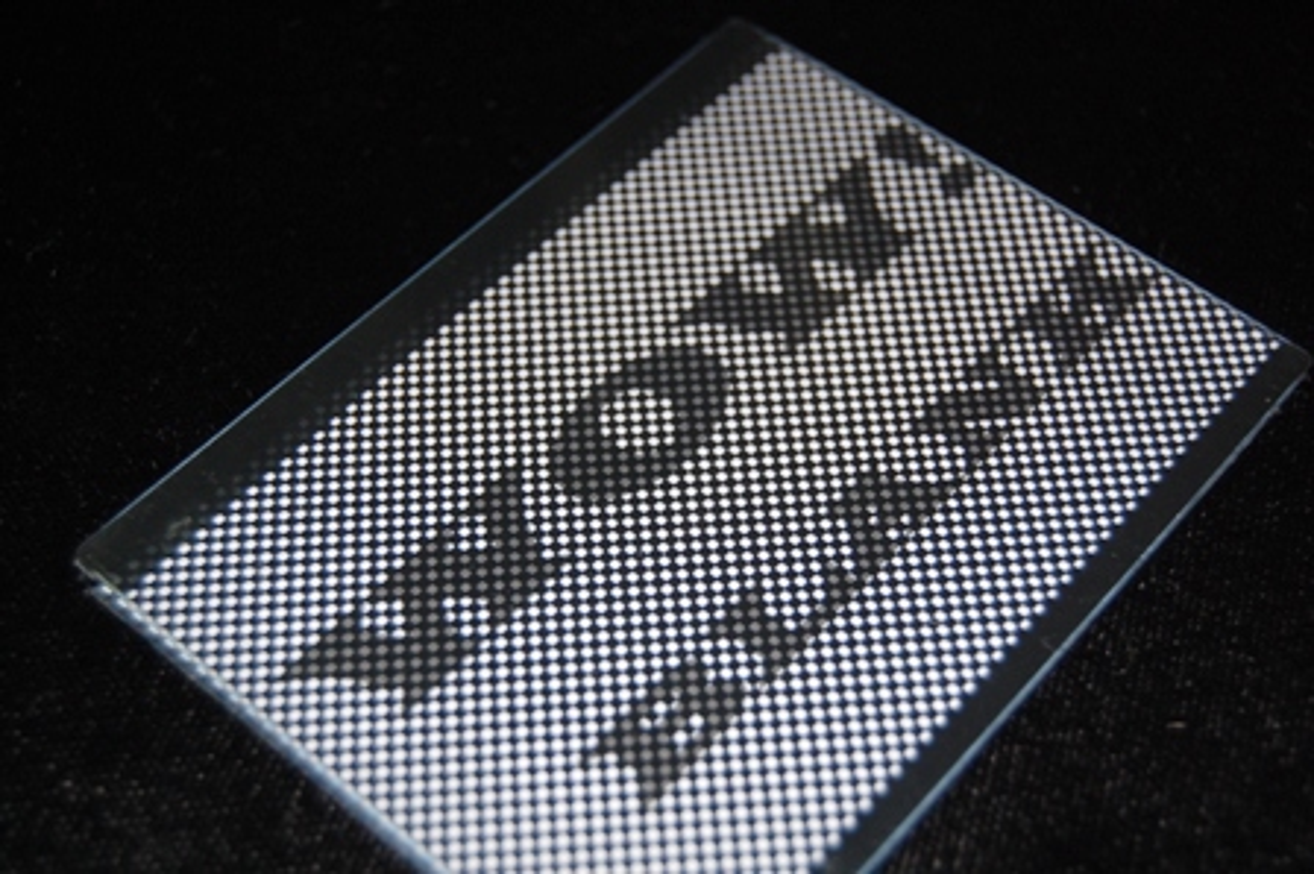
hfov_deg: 33.4
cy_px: 437
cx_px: 657
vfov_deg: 22.6
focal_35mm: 60
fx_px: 2188
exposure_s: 1/60
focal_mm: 40
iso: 400
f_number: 5
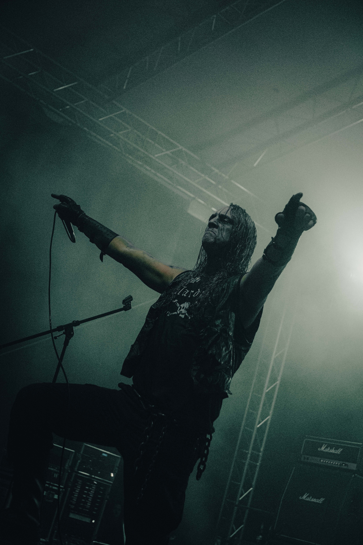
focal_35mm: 53
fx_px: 802
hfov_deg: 25.5
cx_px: 182
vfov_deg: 37.5
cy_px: 272
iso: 6400
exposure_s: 1/1000
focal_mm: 35.5
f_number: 2.8
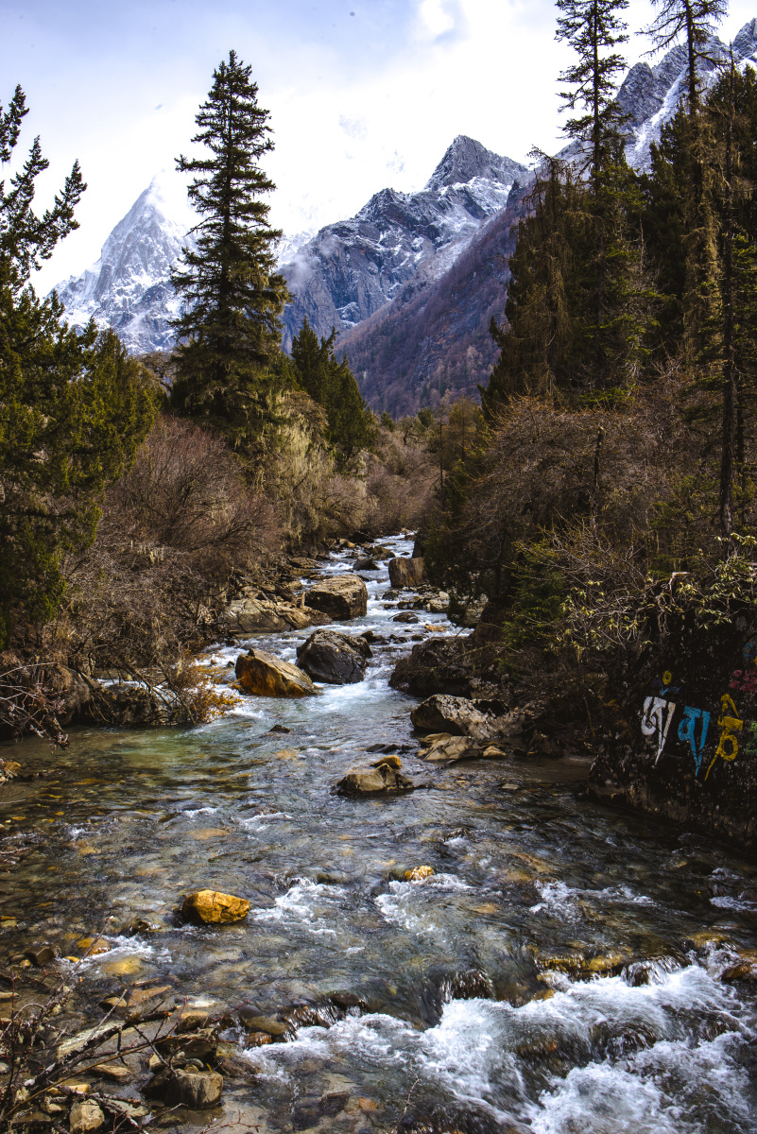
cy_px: 567
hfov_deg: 37.9
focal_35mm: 35
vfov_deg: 54.4
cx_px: 378
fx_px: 1103
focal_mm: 35
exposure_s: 1/50
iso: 100
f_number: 16
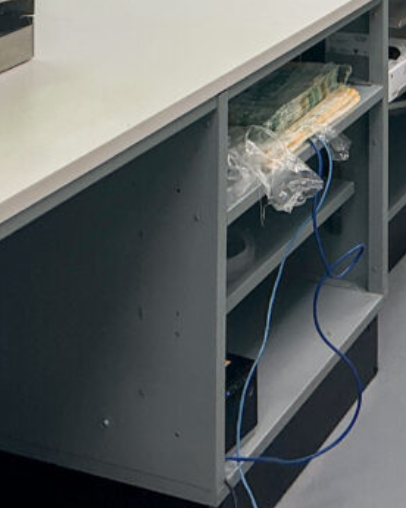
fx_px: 1262
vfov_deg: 21.5
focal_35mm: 84
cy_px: -54
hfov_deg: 17.7
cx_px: 431
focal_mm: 3
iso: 40
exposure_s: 1/120
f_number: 1.8
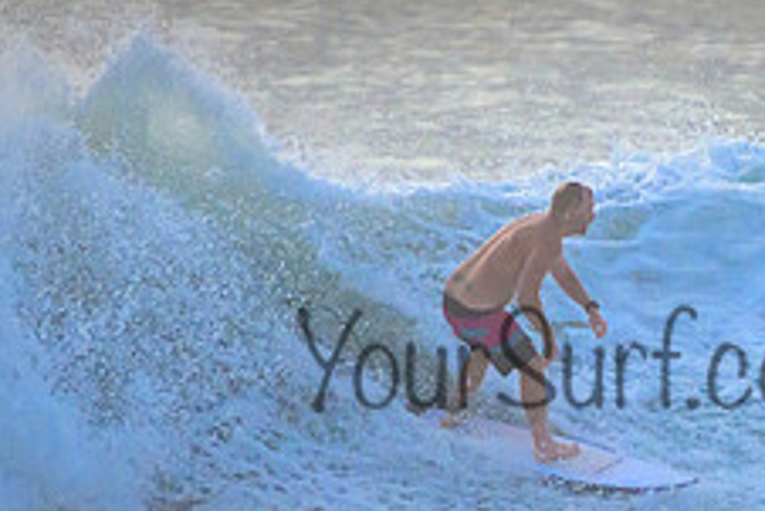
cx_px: 729
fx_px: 29959
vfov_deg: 1.0
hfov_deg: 1.5
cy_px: 304
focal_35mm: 1409
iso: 1000
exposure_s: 1/2000
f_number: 5.6
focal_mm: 400
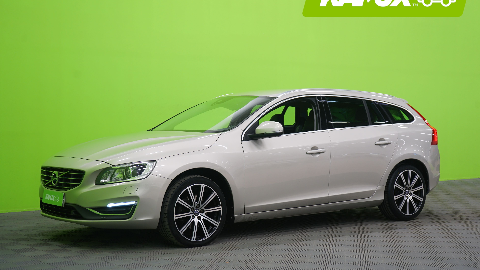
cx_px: 242
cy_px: 121
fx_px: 700
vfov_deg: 21.8
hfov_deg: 37.8
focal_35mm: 55
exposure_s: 1/8
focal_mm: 52
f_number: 5
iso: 400
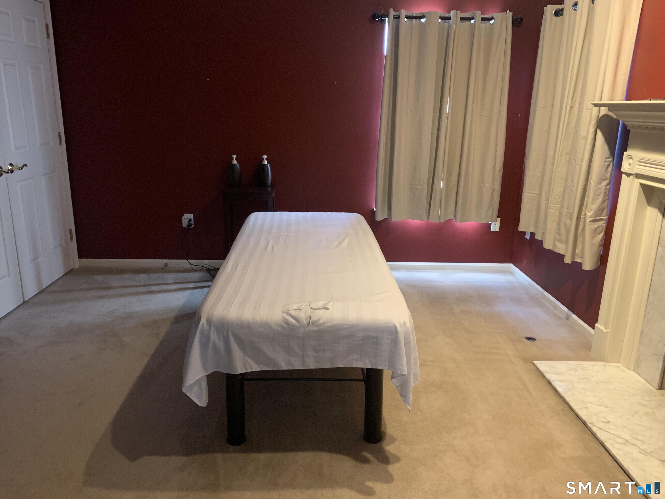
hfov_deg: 67.3
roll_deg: -1.1
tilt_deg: -15.5
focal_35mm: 26
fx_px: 499
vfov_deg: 53.1
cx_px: 332
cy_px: 250
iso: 640
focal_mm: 4.25
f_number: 1.8
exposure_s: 1/30
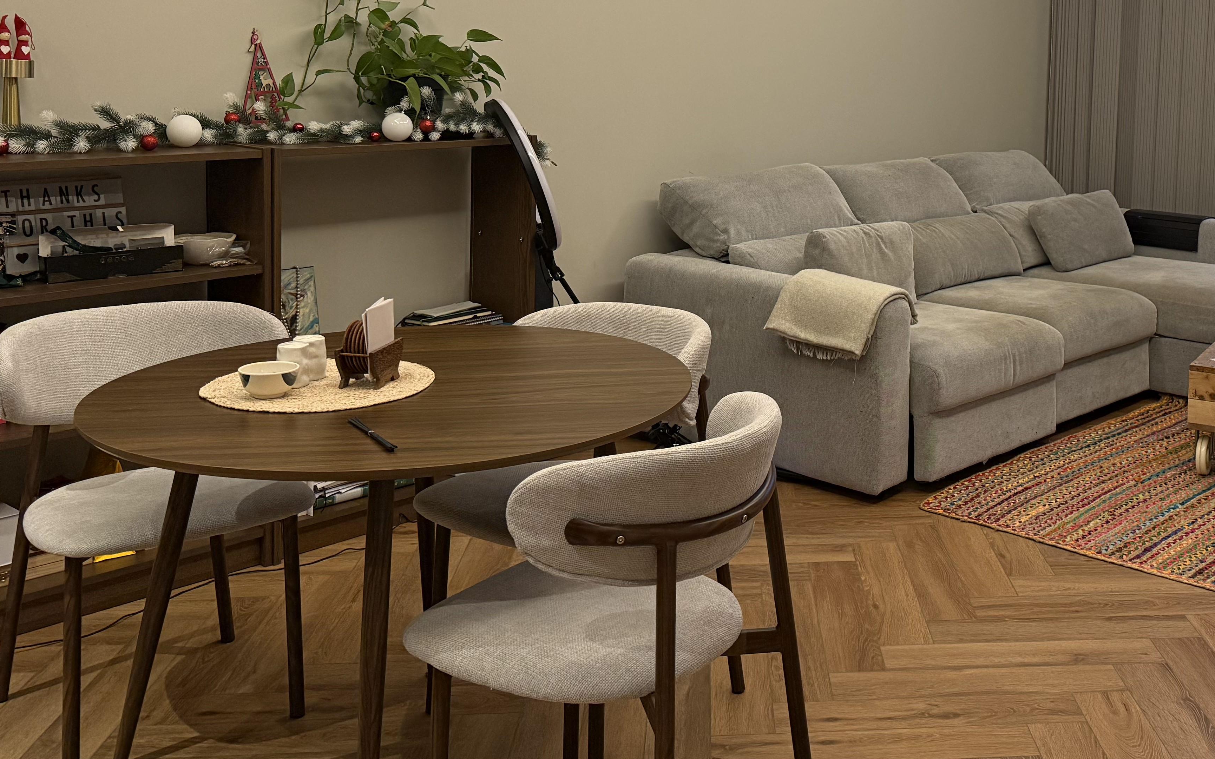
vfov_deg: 29.7
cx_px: 905
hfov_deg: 45.6
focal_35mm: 42
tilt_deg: -3.3
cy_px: 128
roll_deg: -1.3
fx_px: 1391
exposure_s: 1/100
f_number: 1.78
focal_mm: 6.76
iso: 400
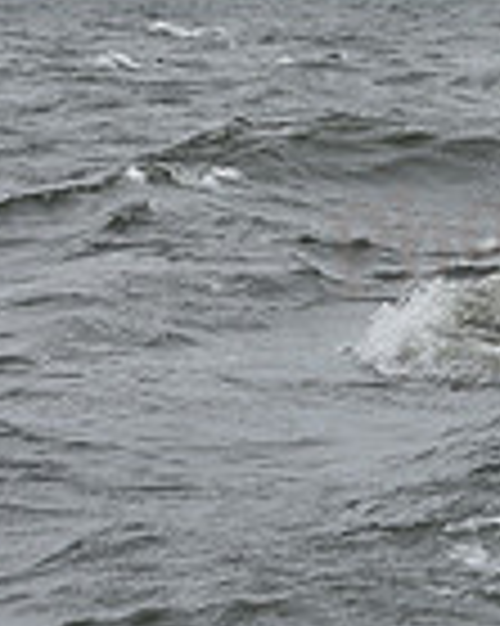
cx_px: 1198
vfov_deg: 7.0
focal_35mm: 275
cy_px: -115
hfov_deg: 5.4
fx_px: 5092
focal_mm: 70
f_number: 8
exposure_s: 1/640
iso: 250
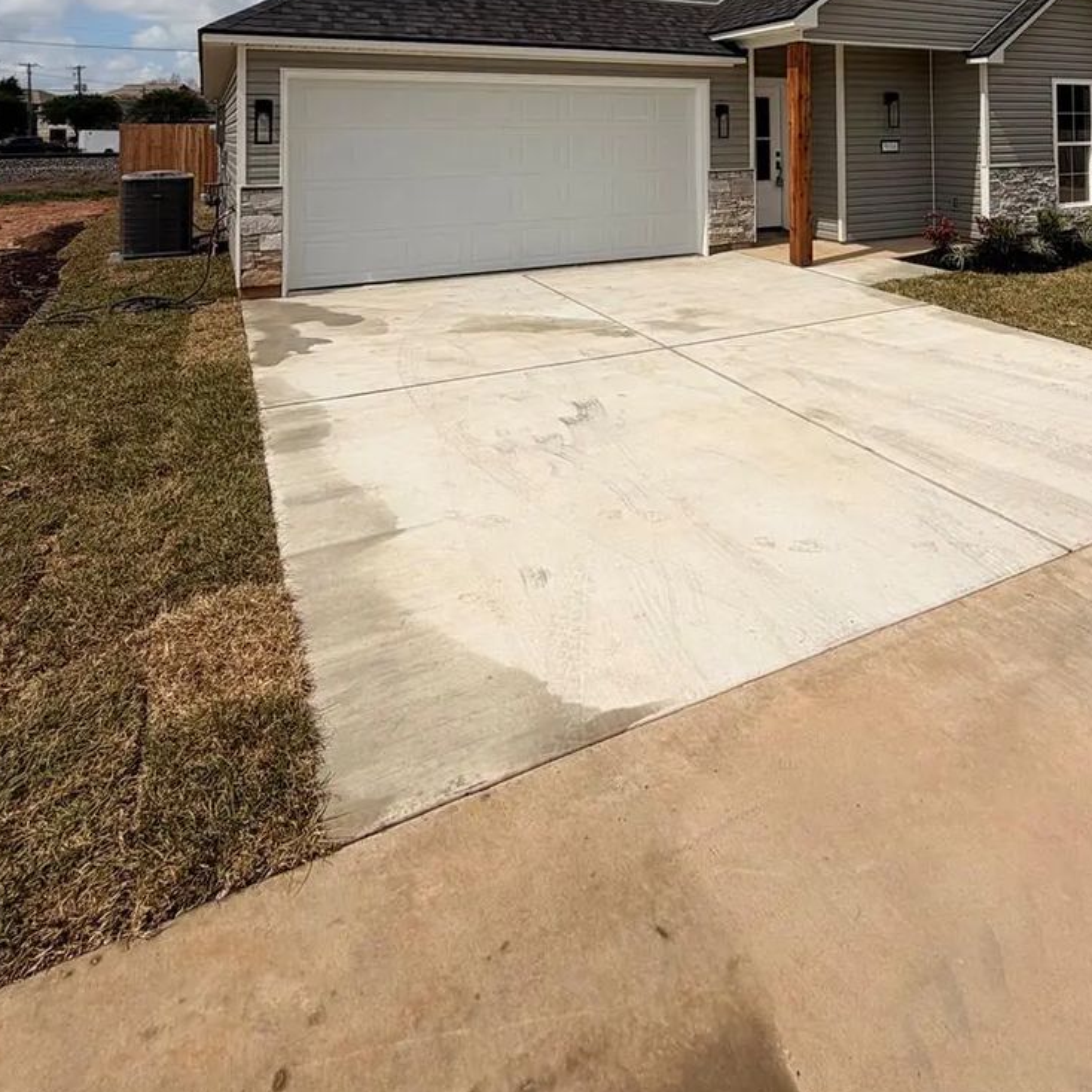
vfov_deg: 57.9
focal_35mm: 23
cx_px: 647
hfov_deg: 66.7
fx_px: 821
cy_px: 115
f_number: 2.2
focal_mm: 2.22
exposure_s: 1/1961
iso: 20
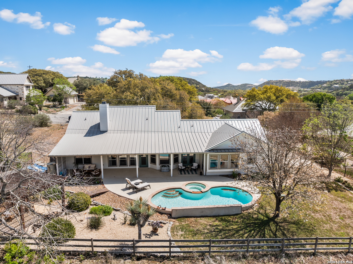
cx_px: 176
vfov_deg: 56.8
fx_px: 245
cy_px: 132
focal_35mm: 24
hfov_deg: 71.6
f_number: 2.8
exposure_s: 1/2500
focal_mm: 12.29
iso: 110
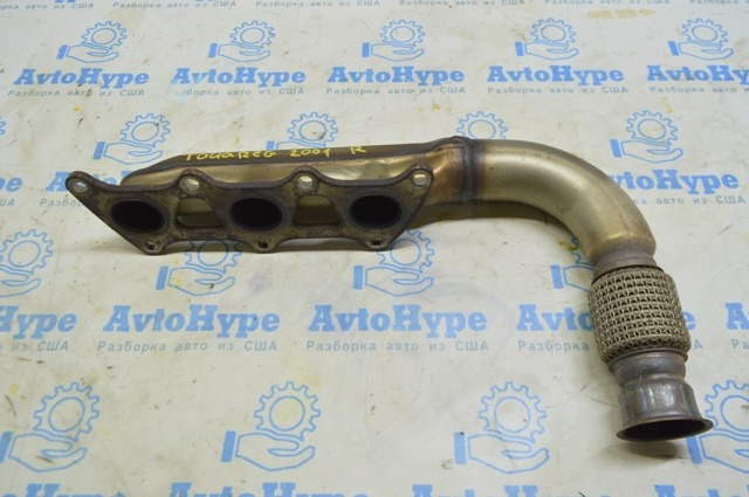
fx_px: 561
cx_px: 374
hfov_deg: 67.4
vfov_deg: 47.8
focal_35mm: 27
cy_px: 248
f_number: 5.6
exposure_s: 1/20
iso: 400
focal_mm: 18
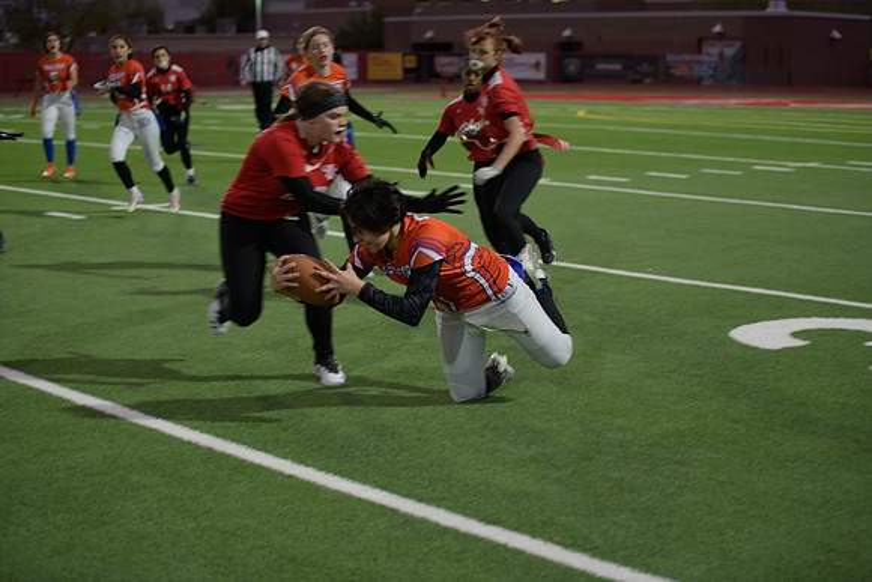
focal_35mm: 75
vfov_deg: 18.2
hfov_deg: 27.0
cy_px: 291
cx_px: 436
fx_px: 1817
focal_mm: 75
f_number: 2.8
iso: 450
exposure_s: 1/200
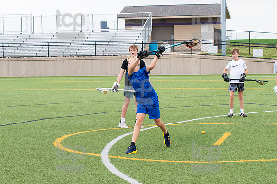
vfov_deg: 13.0
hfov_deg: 19.5
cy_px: 92
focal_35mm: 105
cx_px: 138
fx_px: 807
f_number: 5.6
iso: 500
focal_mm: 70
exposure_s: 1/1250
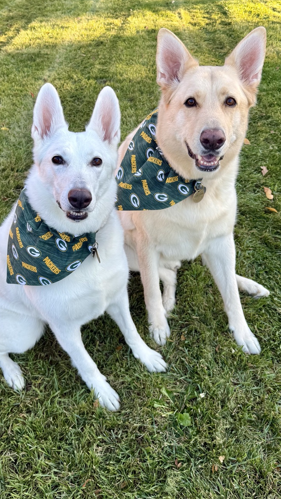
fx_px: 424
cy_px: 210
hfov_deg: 36.6
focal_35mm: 32
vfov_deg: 60.7
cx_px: 116
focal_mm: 6.76
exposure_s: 1/237
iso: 64
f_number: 1.78
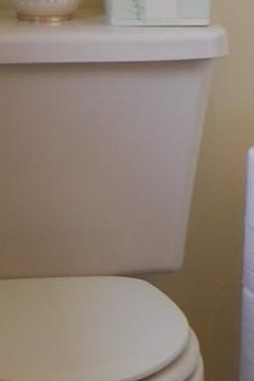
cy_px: -173
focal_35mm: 224
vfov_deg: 9.0
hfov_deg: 5.9
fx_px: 2373
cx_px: 609
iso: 400
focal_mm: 30
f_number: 4.2
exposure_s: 1/40
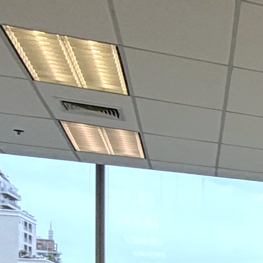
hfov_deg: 12.6
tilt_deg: -0.1
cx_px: 704
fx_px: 774
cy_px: 354
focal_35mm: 90
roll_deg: +0.1
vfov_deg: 17.9
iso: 50
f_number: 2.2
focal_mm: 2.22
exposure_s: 1/333
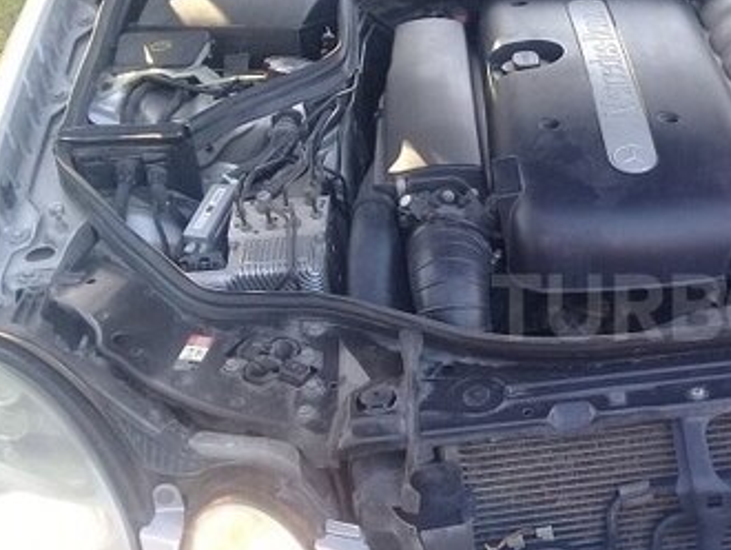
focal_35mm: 62
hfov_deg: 29.3
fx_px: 1310
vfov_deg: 23.7
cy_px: 307
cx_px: 718
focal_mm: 3.3
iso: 64
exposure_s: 1/50
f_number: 2.2
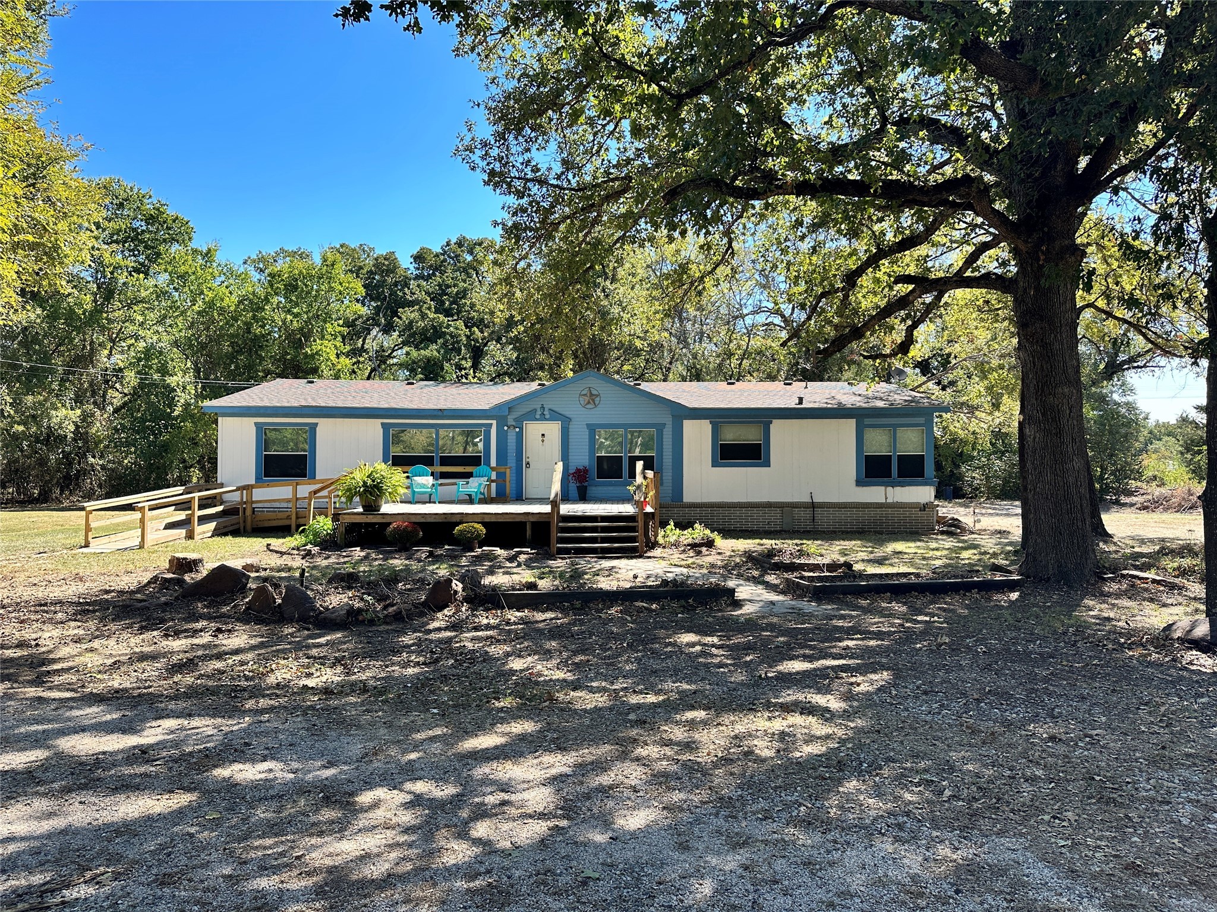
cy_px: 456
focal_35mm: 24
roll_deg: -0.1
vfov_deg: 56.8
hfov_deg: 71.6
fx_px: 844
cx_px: 608
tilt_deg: -0.4
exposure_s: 1/1198
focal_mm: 6.86
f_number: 1.78
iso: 80
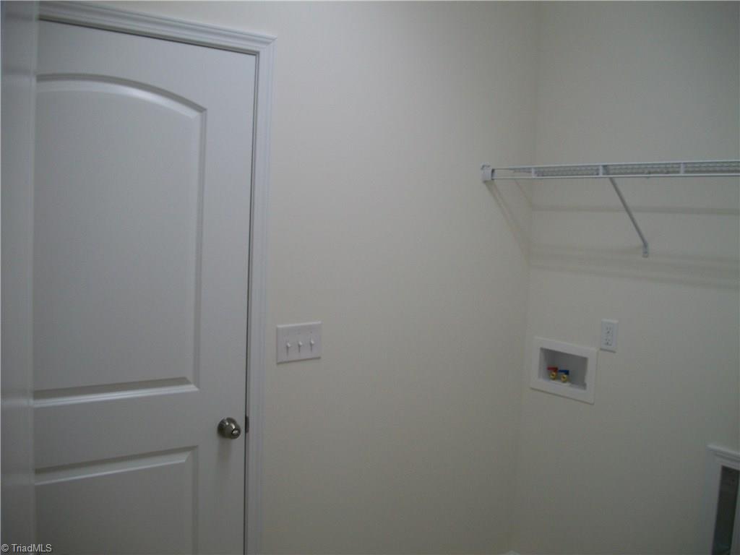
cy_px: 278
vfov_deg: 44.2
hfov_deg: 56.8
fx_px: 684
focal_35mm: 32
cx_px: 370
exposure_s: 1/30
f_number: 2.9
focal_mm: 5.7
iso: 80
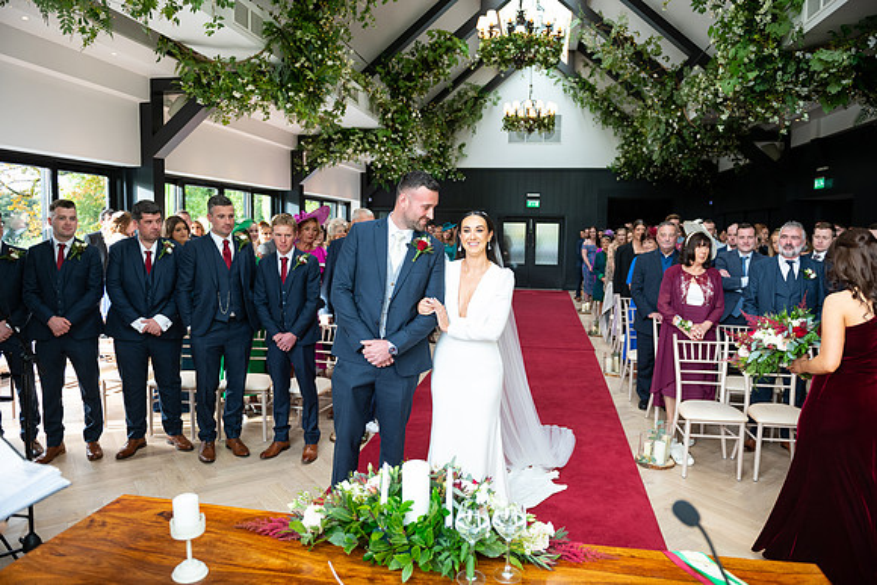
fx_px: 585
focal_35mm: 24
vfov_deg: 53.2
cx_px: 438
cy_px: 292
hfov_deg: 73.7
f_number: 3.5
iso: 640
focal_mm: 24
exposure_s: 1/160
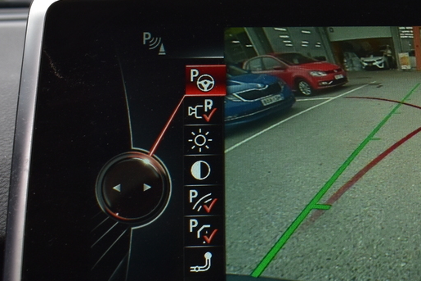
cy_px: 133
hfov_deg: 22.8
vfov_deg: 16.1
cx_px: 441
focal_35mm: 85
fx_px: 994
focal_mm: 18
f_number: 8
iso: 400
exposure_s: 1/90
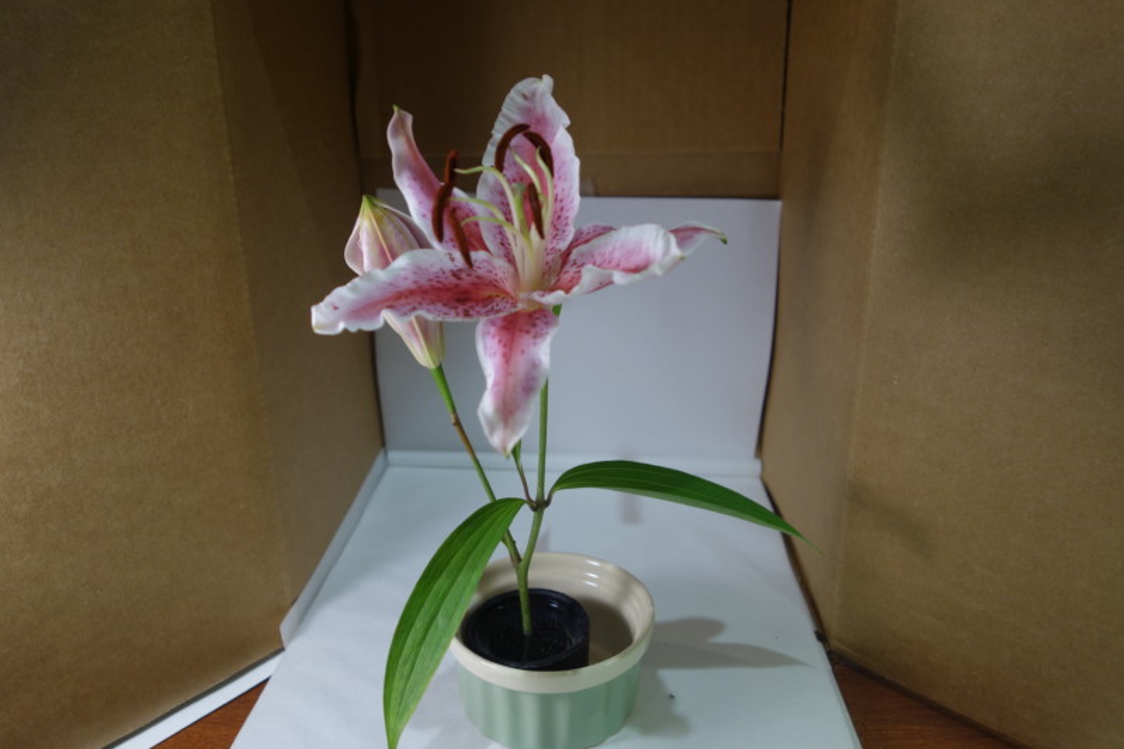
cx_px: 562
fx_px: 874
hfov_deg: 65.5
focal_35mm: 28
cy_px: 374
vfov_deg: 46.4
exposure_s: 1/100
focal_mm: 10.4
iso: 125
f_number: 2.2
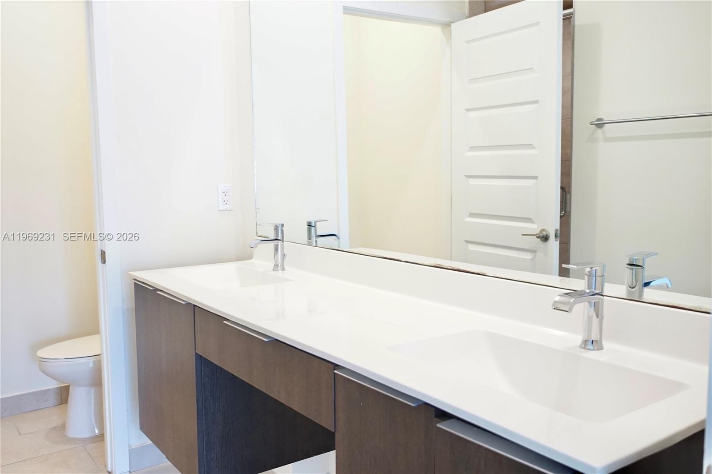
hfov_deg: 60.3
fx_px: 613
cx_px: 356
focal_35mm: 31
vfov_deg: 42.3
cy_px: 237
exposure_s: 1/60
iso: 1250
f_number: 4
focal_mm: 21
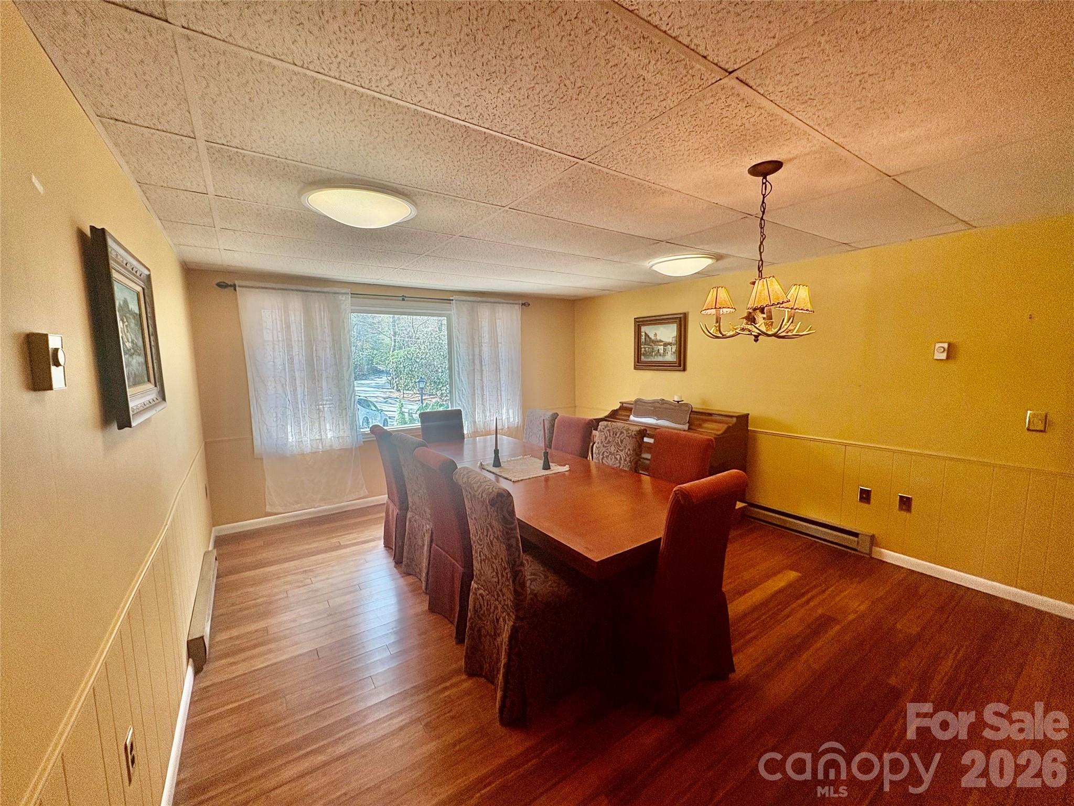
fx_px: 434
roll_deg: +1.2
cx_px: 537
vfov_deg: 85.7
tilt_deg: -4.7
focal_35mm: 14
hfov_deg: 102.1
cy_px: 403
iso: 160
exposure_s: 1/120
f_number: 2.2
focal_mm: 2.22
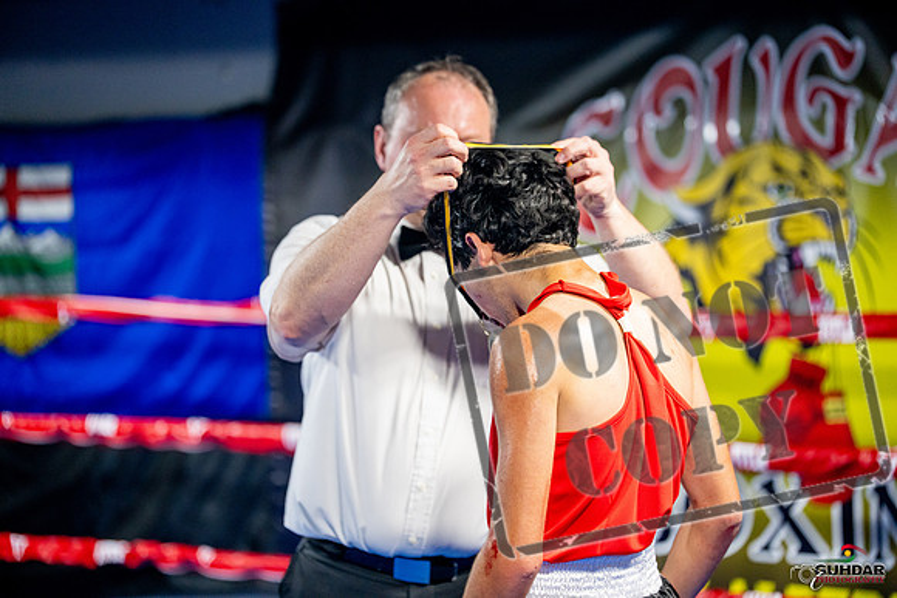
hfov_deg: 20.4
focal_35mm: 100
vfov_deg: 13.7
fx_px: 2492
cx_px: 448
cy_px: 299
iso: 4000
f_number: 2
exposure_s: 1/800
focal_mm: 100
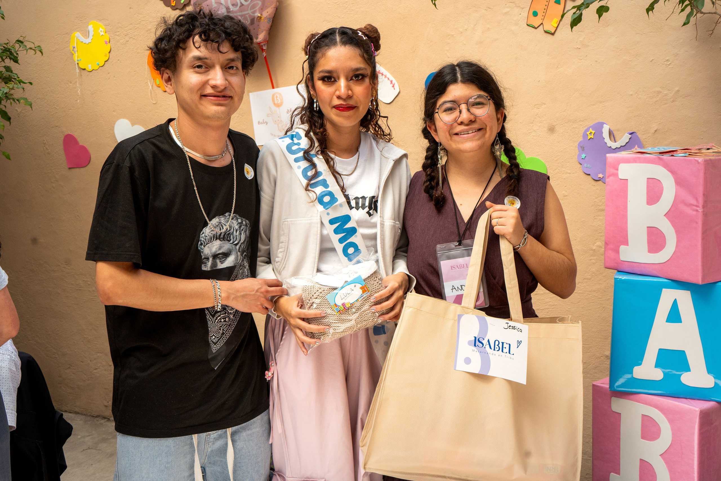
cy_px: 239
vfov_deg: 32.0
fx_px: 840
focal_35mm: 42
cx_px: 386
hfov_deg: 46.4
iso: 800
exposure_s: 1/200
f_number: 8
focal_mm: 39
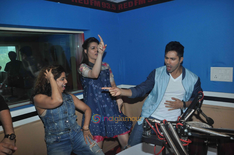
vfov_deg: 41.6
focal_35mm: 32
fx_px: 205
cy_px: 78
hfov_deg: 59.5
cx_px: 117
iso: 800
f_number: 10
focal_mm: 21
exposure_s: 1/200
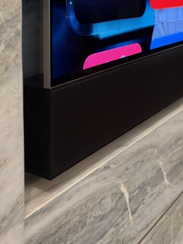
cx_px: 112
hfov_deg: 27.5
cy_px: 0
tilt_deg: -1.0
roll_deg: +0.3
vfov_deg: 33.1
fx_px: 373
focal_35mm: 53
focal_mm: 5.96
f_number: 1.6
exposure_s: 1/60
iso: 320
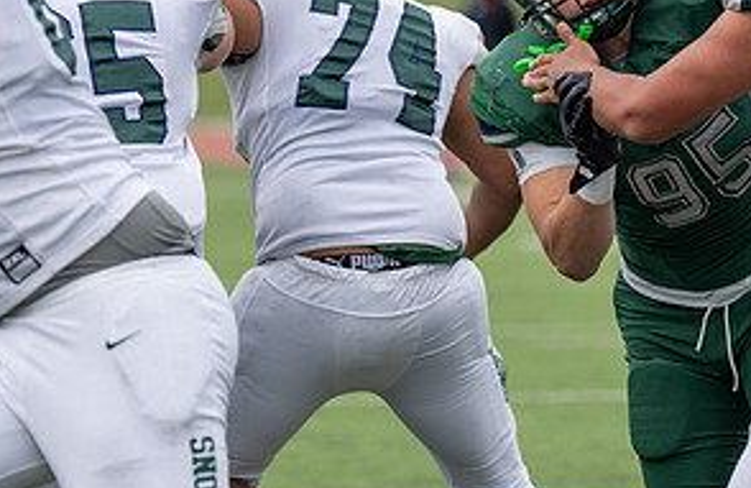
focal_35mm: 361
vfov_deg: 3.7
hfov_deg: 5.7
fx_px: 7472
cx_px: 615
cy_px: 52
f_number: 2.8
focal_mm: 143
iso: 250
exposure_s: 1/1250
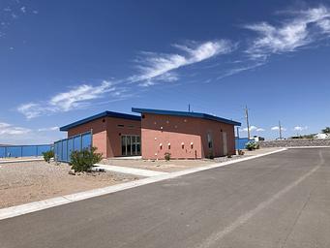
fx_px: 267
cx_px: 165
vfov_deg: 49.8
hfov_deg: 63.4
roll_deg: +1.9
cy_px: 124
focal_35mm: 28
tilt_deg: +5.8
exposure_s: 1/3205
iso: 20
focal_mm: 3.99
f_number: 1.8
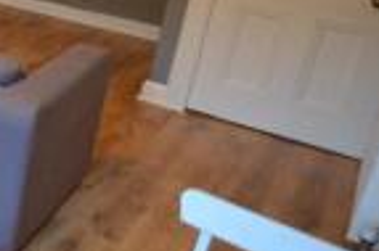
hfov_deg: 26.0
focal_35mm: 50
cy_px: 12
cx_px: -220
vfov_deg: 25.8
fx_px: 526
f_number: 4
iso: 1600
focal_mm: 10
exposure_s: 1/60
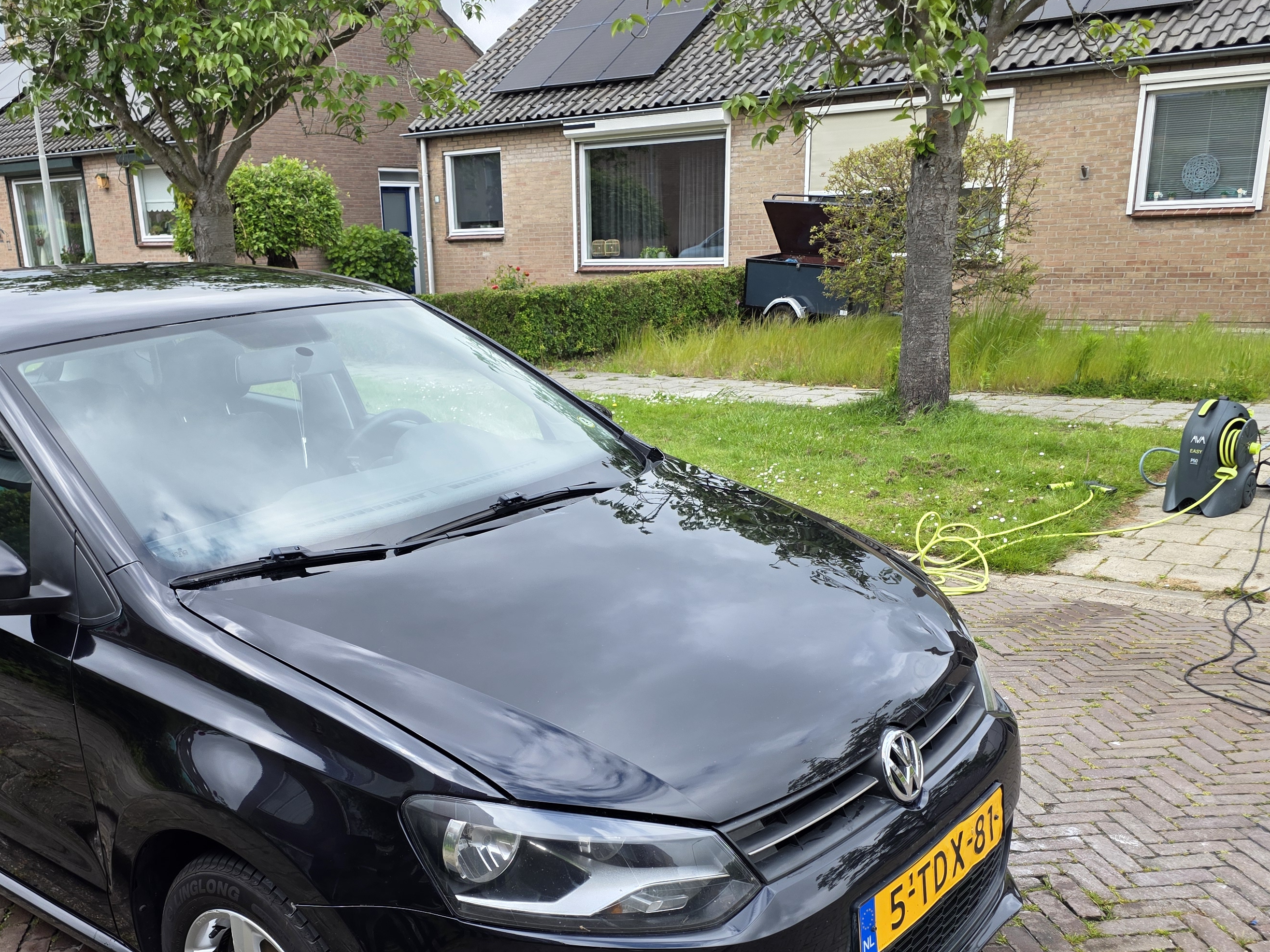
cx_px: 571
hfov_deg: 52.5
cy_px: 673
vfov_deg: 39.9
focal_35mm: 35
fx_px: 1284
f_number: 1.7
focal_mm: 6.3
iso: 80
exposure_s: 1/1468
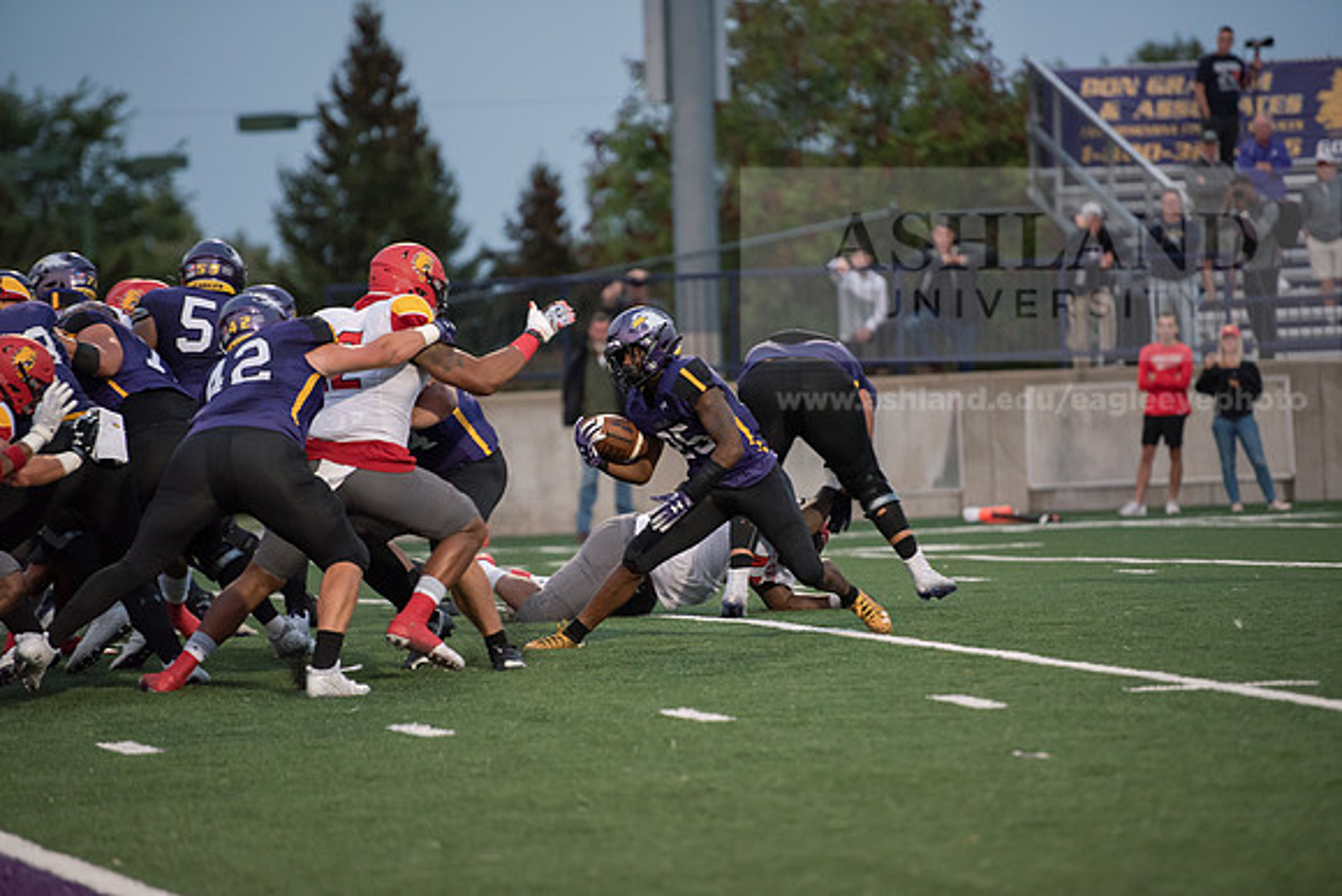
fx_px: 7457
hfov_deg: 10.3
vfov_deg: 6.9
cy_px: 448
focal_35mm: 200
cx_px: 671
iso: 2500
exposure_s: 1/1000
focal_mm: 200
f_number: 2.8
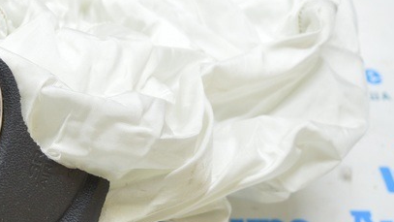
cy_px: 93
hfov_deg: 23.4
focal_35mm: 87
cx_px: -3
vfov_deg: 13.9
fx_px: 909
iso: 400
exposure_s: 1/40
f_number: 3.8
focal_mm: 22
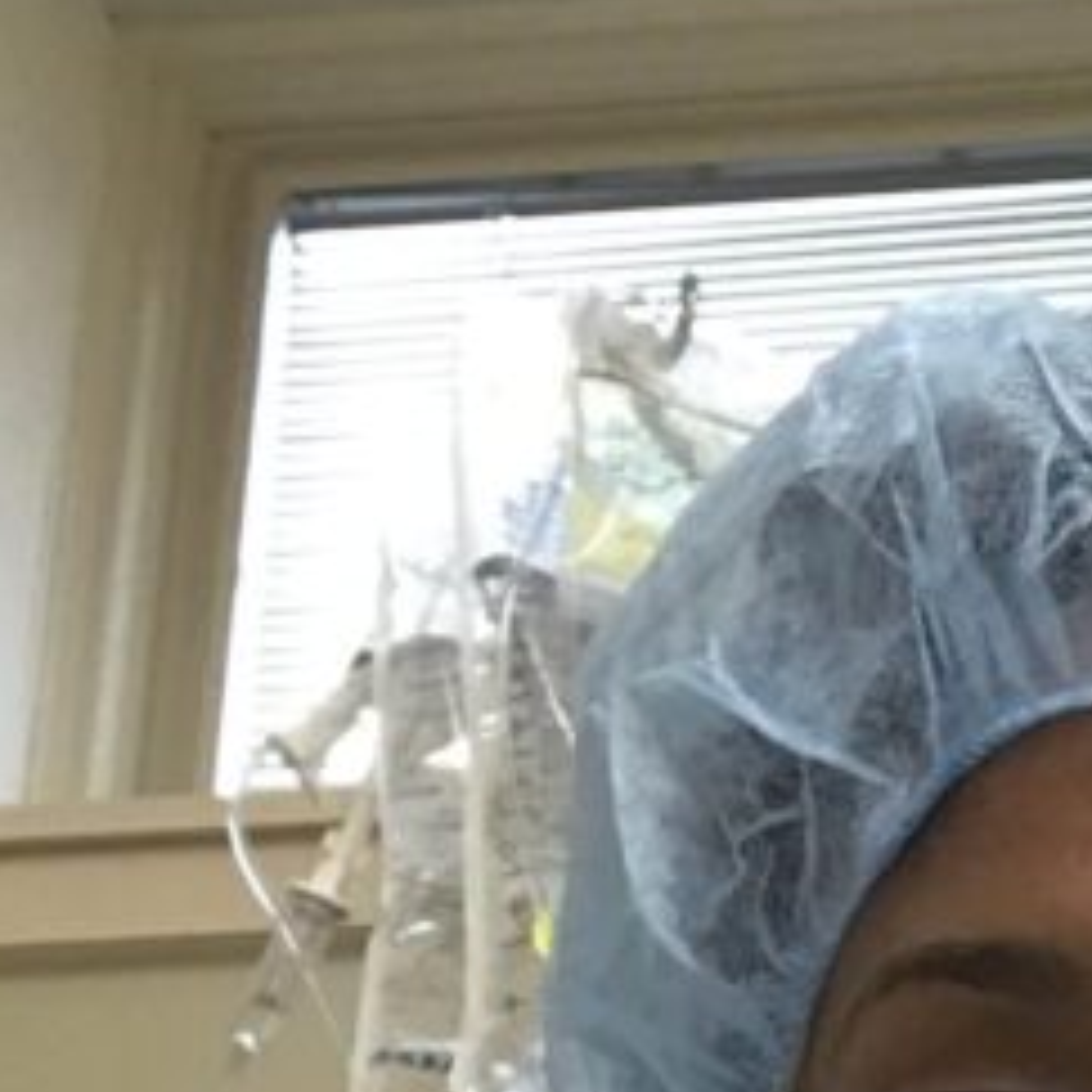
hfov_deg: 13.9
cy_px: 1159
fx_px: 4247
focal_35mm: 119
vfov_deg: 14.4
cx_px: 1559
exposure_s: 1/30
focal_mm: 2.87
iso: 80
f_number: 2.2
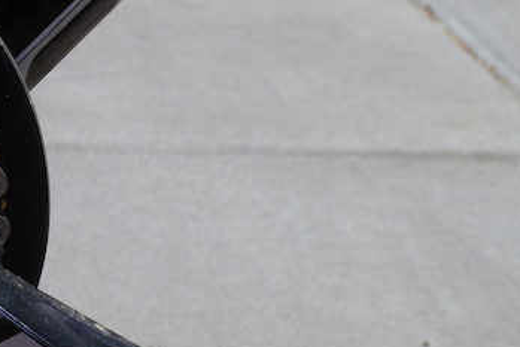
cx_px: -118
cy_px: 262
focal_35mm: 174
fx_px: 2514
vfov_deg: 7.9
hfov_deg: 11.6
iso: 80
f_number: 4
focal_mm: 10.2
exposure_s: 1/800
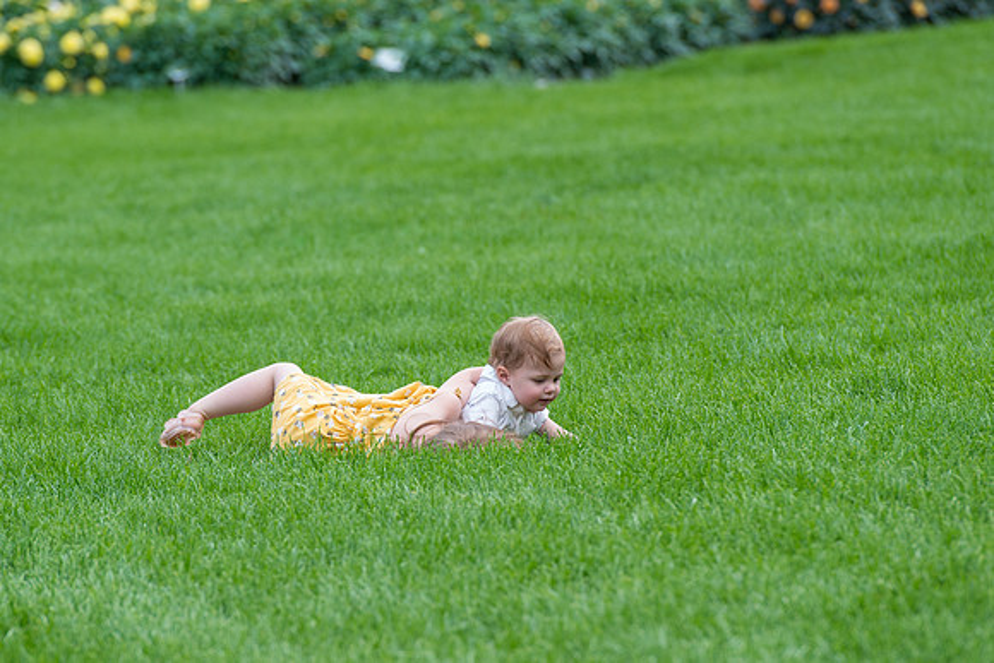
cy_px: 379
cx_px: 443
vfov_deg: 4.8
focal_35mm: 288
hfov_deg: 7.1
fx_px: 7956
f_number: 5
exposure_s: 1/400
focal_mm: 200
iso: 400
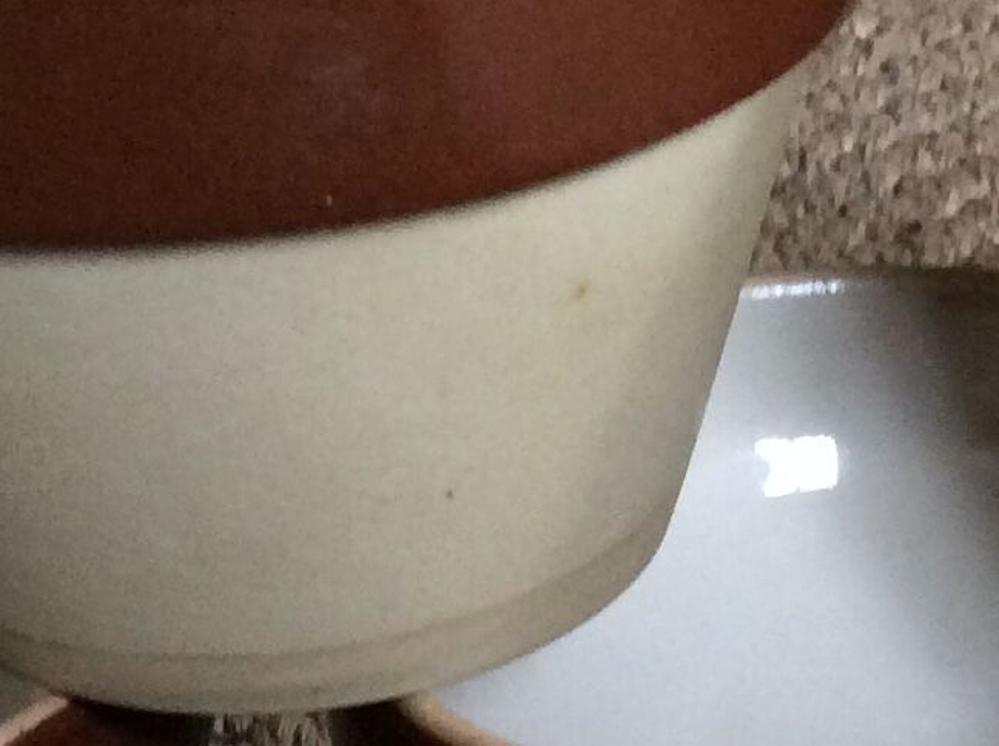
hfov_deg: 15.3
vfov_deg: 11.3
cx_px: 876
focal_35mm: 128
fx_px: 3689
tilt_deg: -35.8
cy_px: 963
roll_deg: +1.7
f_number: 2.4
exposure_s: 1/25
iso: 160
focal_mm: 3.3
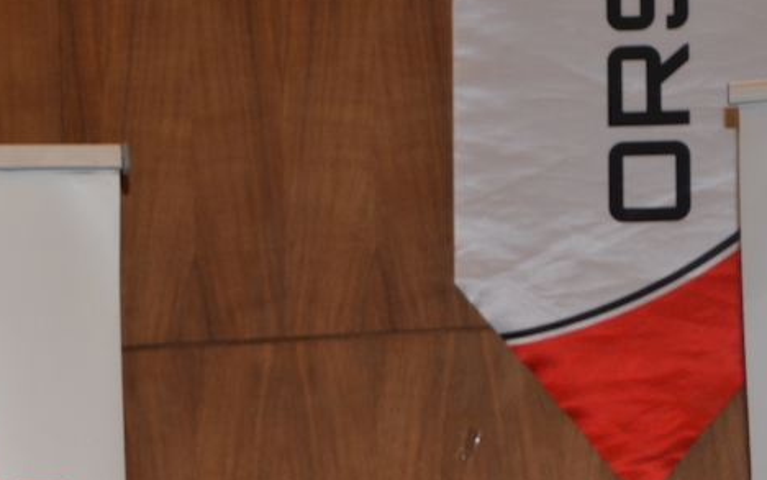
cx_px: -136
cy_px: 644
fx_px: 4643
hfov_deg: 9.3
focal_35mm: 222
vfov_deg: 5.9
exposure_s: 1/60
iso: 500
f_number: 5.6
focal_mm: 85
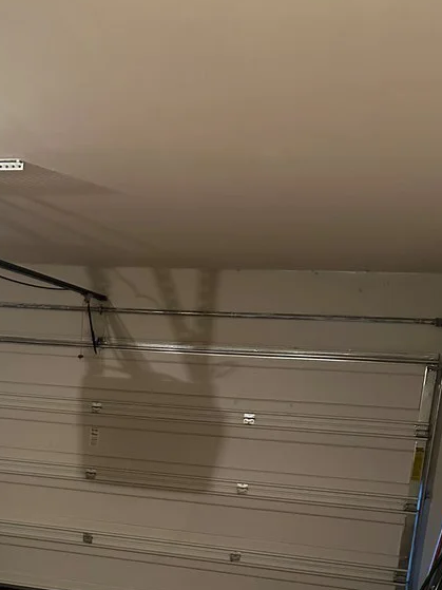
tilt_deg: -10.5
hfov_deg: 32.0
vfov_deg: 40.3
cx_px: 93
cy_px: 510
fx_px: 749
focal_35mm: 44
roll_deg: -3.8
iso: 1000
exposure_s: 1/30
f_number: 1.78
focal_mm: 6.86
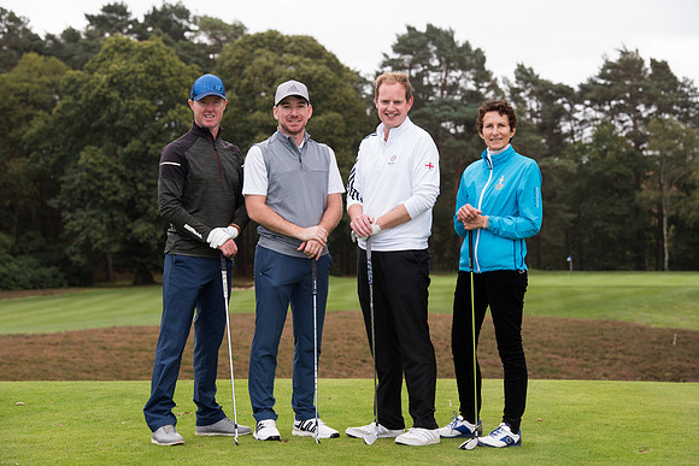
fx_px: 2330
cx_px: 350
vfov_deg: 11.4
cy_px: 233
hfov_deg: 17.1
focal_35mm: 120
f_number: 7.1
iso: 400
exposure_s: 1/250
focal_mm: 120
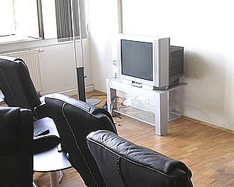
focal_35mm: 54
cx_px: 149
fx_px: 374
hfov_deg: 34.5
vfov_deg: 27.9
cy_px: 122
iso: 100
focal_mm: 6.1
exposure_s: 1/45
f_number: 2.8
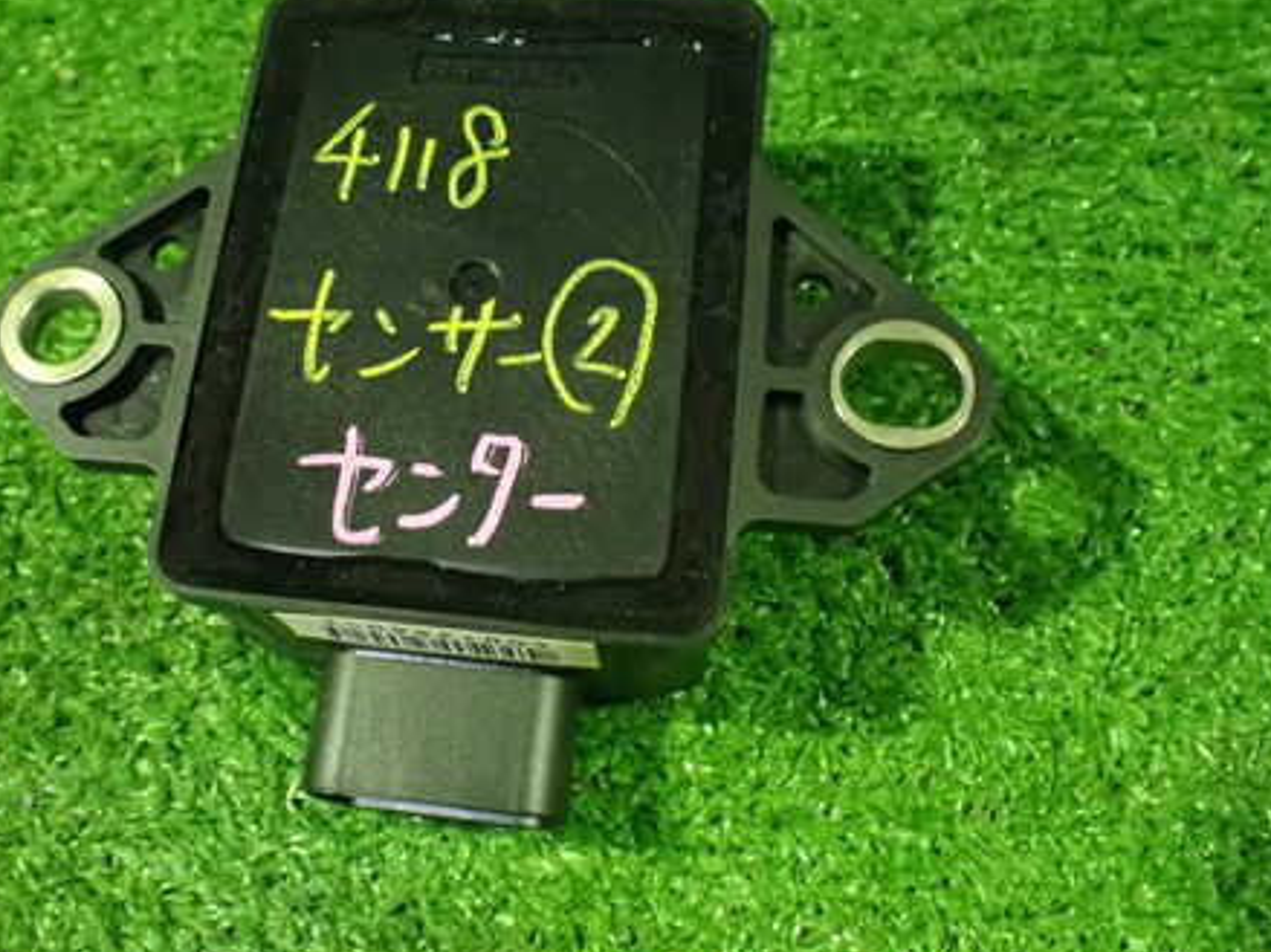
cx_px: 460
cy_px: 396
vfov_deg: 35.0
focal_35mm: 41
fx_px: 1505
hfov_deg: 45.3
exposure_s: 1/30
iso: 1250
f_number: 2.3
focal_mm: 5.4
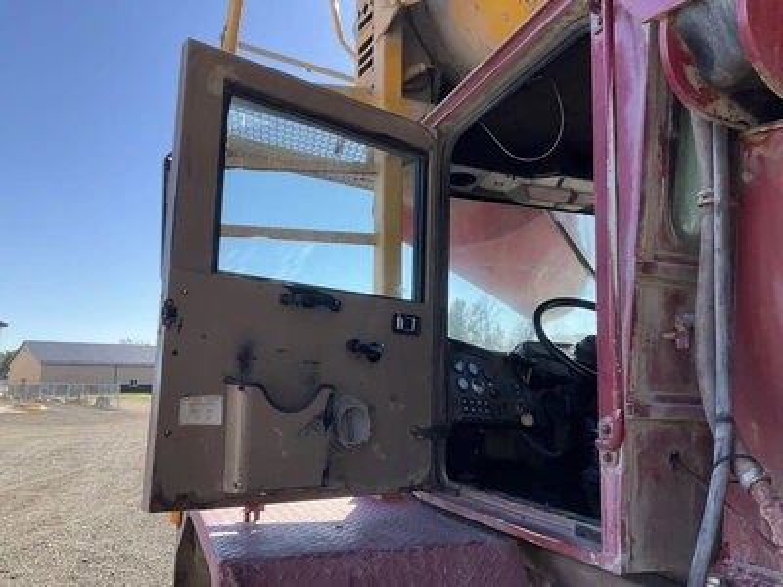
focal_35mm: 29
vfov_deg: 48.2
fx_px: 656
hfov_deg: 61.7
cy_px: 294
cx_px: 392
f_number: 1.8
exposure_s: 1/781
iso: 25
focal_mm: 3
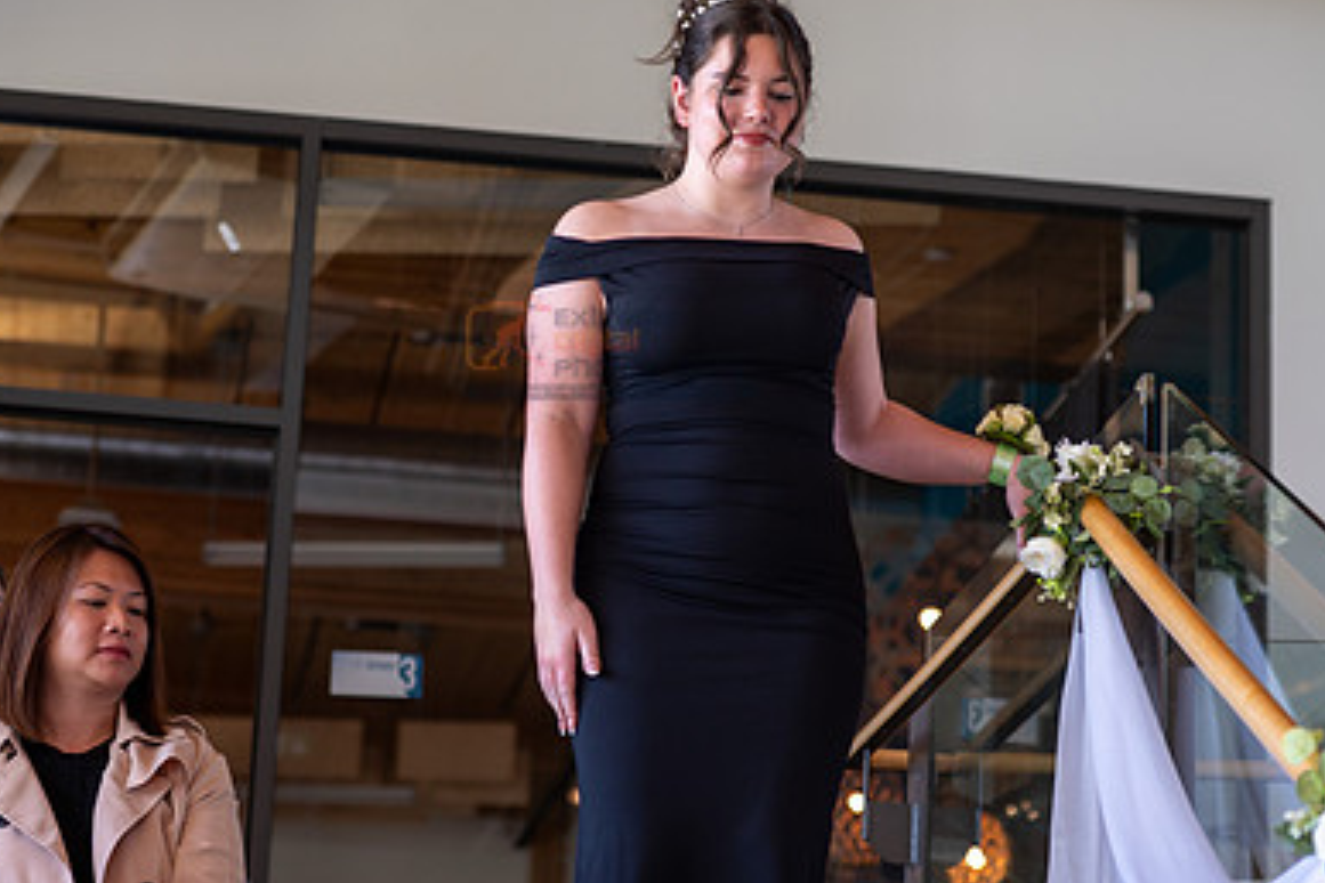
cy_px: 347
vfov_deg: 13.0
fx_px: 3864
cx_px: 613
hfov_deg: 19.5
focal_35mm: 105
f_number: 3.2
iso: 125
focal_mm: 70
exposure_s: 1/160
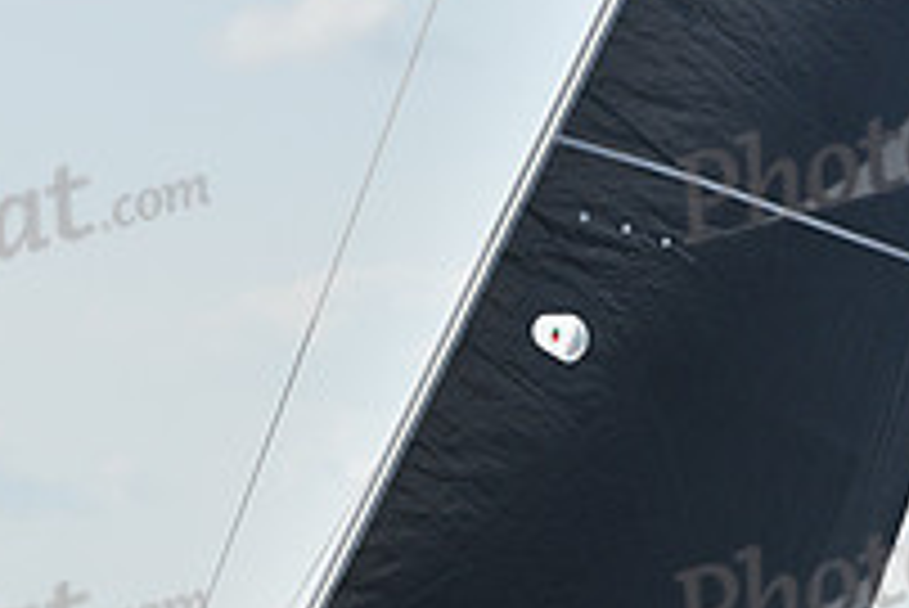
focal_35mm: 573
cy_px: 840
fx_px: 14478
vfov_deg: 2.4
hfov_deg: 3.6
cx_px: 446
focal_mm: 200
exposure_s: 1/1250
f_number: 7.1
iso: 250
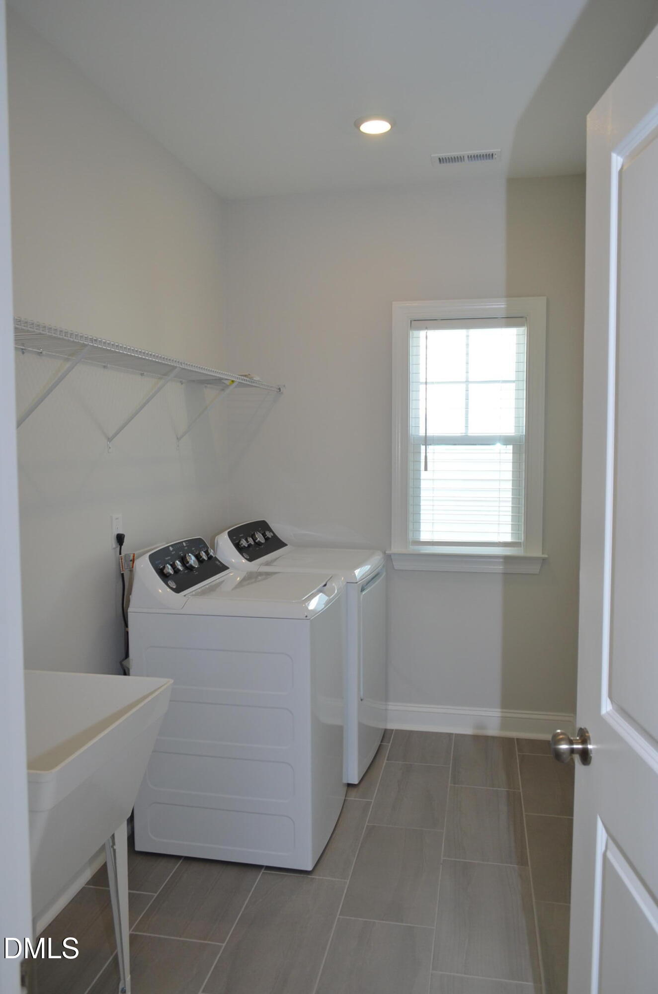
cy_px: 497
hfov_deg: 47.7
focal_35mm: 27
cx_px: 329
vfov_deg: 67.5
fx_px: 744
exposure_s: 1/125
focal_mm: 18
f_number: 5.6
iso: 400
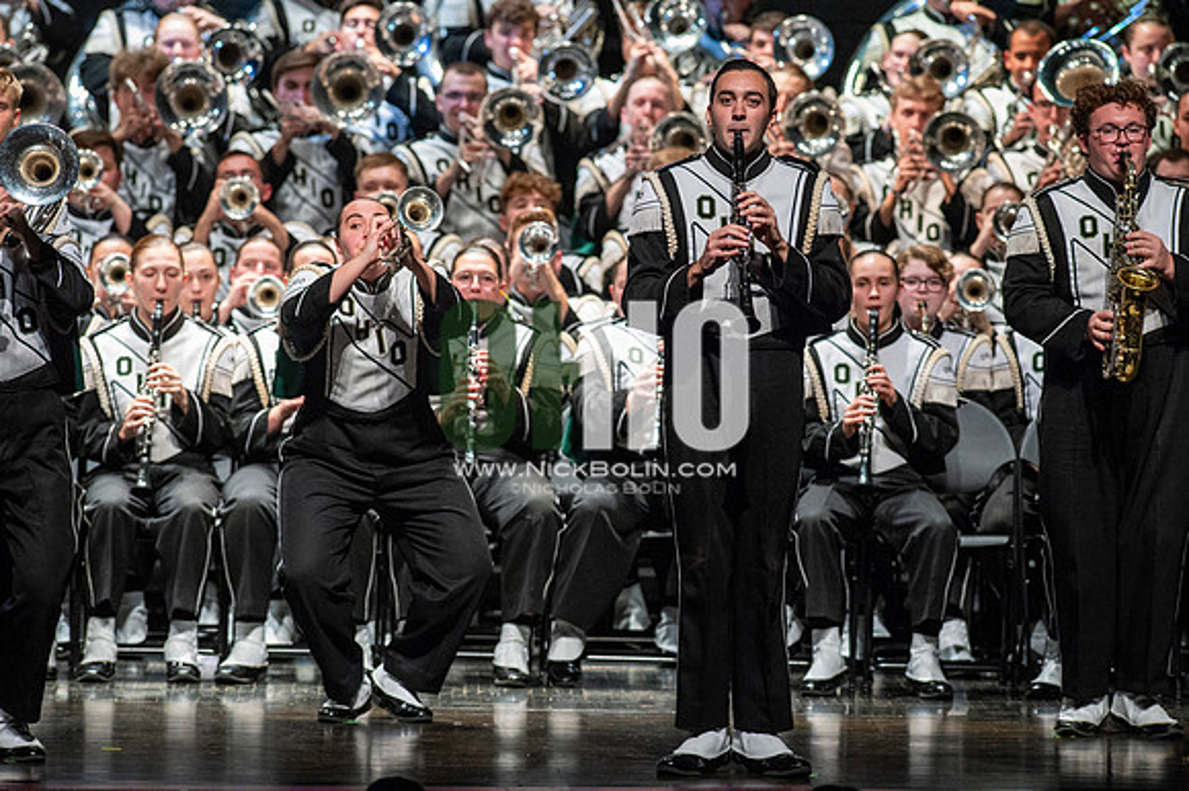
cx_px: 594
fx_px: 9902
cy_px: 396
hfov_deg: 6.9
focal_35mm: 300
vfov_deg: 4.6
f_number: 5.6
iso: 5000
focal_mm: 300
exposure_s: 1/400
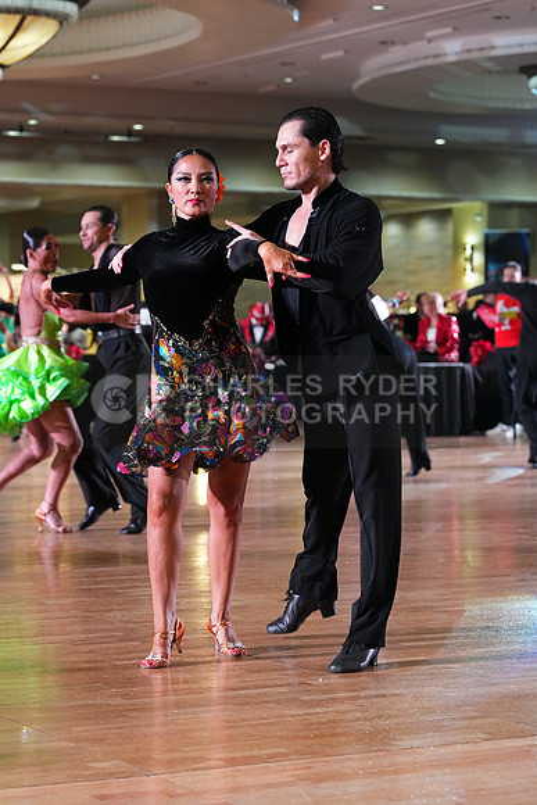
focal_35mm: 96
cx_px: 268
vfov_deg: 21.2
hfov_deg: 14.3
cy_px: 402
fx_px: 2147
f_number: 5
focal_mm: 96
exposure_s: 1/400
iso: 8000
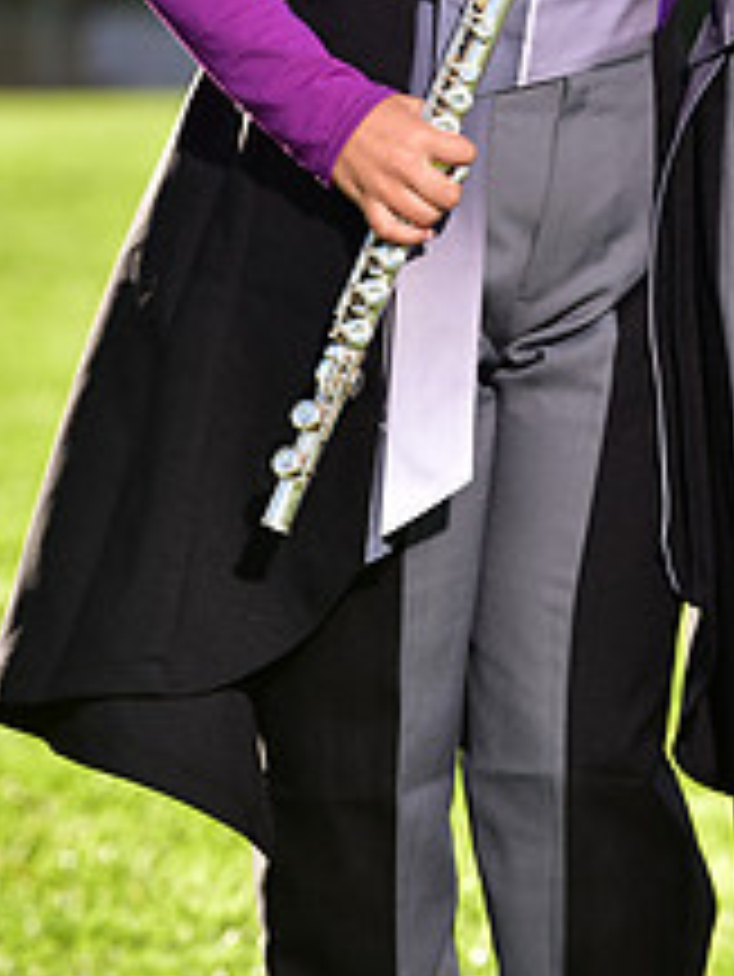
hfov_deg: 3.4
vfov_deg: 4.5
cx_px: 651
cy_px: -229
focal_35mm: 436
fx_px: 12315
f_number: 5
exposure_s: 1/250
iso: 80
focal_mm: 170
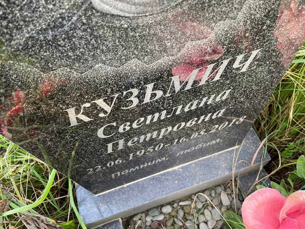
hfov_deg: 67.3
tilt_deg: -57.8
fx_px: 229
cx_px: 152
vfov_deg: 53.1
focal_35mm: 26
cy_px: 114
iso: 125
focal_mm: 4.2
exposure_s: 1/101
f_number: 1.6
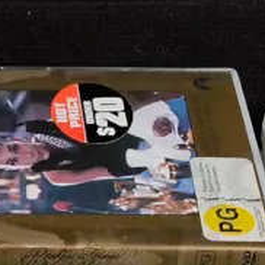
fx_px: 1161
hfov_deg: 12.9
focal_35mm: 134
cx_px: 15
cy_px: 358
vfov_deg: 12.6
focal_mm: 2.87
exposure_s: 1/100
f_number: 2
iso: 200
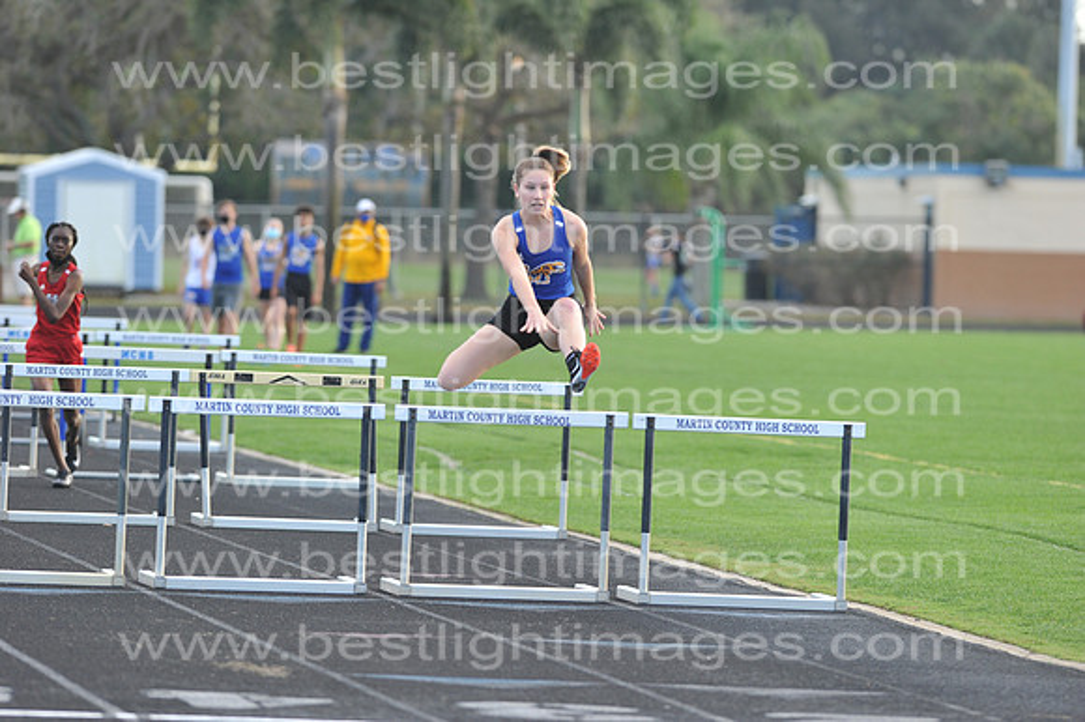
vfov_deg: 4.6
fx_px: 9036
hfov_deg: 6.9
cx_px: 542
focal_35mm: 300
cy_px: 361
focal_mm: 300
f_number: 4.5
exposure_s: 1/800
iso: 800
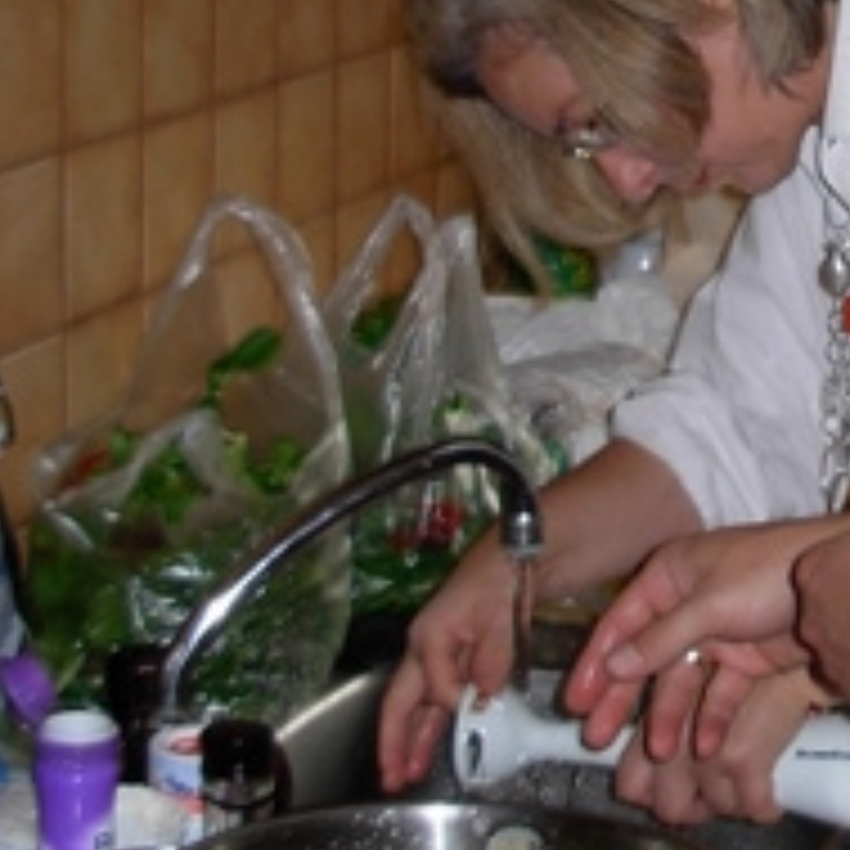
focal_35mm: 114
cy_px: 0
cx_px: 1016
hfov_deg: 14.8
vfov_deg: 15.0
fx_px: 3167
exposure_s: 1/32
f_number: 2.9
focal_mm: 6.3
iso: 79
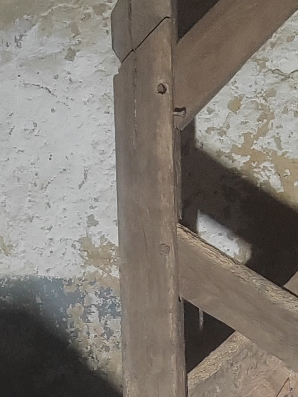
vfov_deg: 12.8
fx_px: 1504
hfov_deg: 11.3
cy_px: 830
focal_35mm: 131
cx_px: 240
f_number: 1.9
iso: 2000
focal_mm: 5.52
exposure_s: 1/50
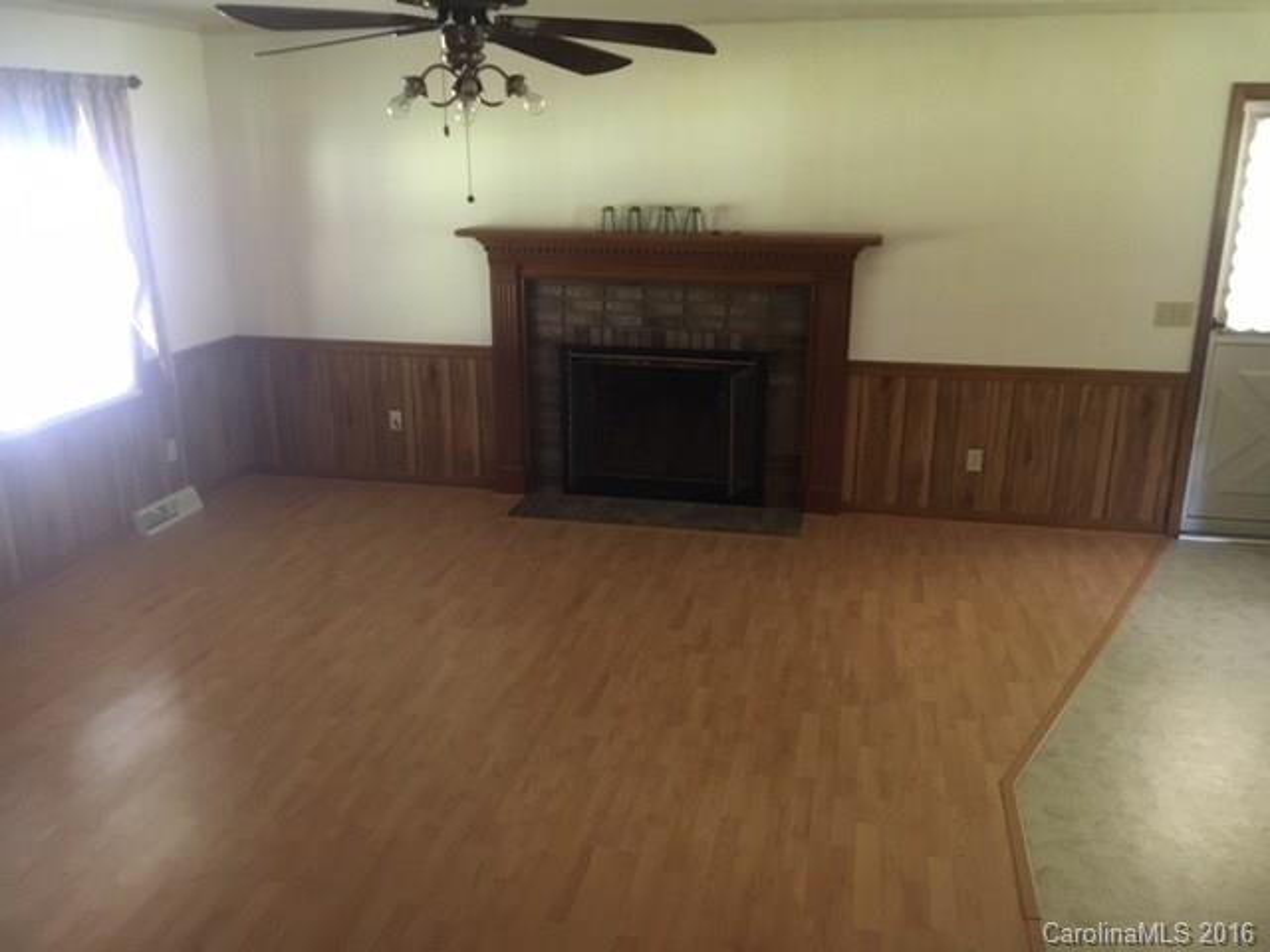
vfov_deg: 48.2
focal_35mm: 29
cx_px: 635
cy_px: 476
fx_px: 1064
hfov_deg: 61.7
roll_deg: +0.2
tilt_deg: -17.1
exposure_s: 1/15
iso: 250
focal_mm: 4.15
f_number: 2.2
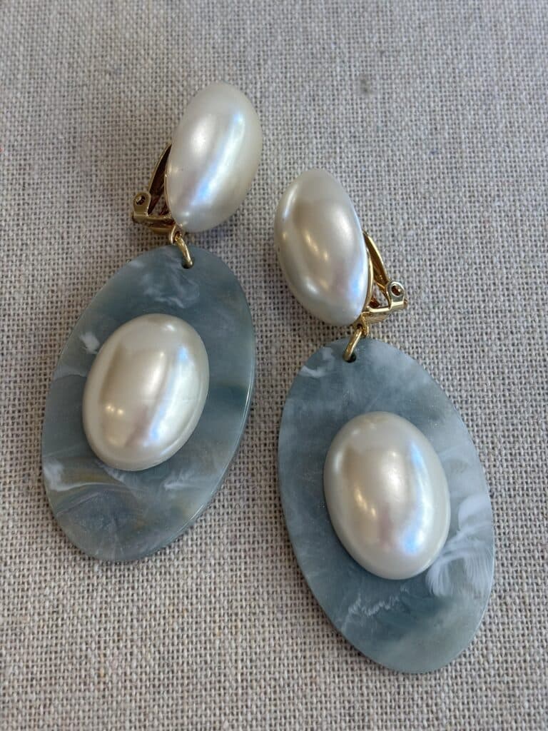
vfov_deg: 36.8
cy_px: 366
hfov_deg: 28.0
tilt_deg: -70.5
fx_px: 1098
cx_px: 274
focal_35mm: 52
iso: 25
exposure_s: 1/121
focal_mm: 5.96
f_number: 1.6
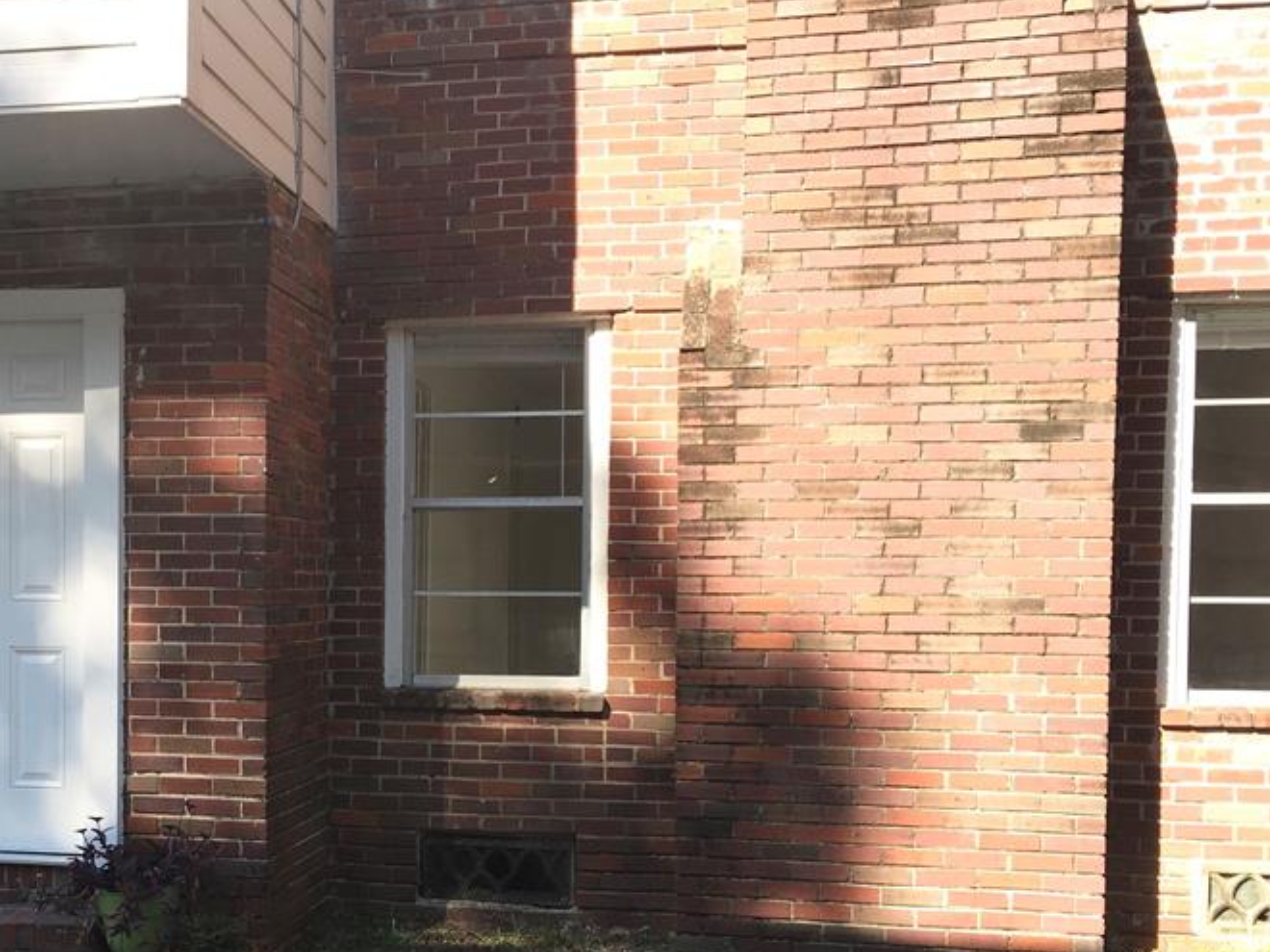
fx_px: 1651
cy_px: 667
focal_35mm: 45
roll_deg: -1.0
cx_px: 385
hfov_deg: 41.3
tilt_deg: -1.5
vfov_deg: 31.8
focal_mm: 4.15
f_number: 2.2
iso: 25
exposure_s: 1/405
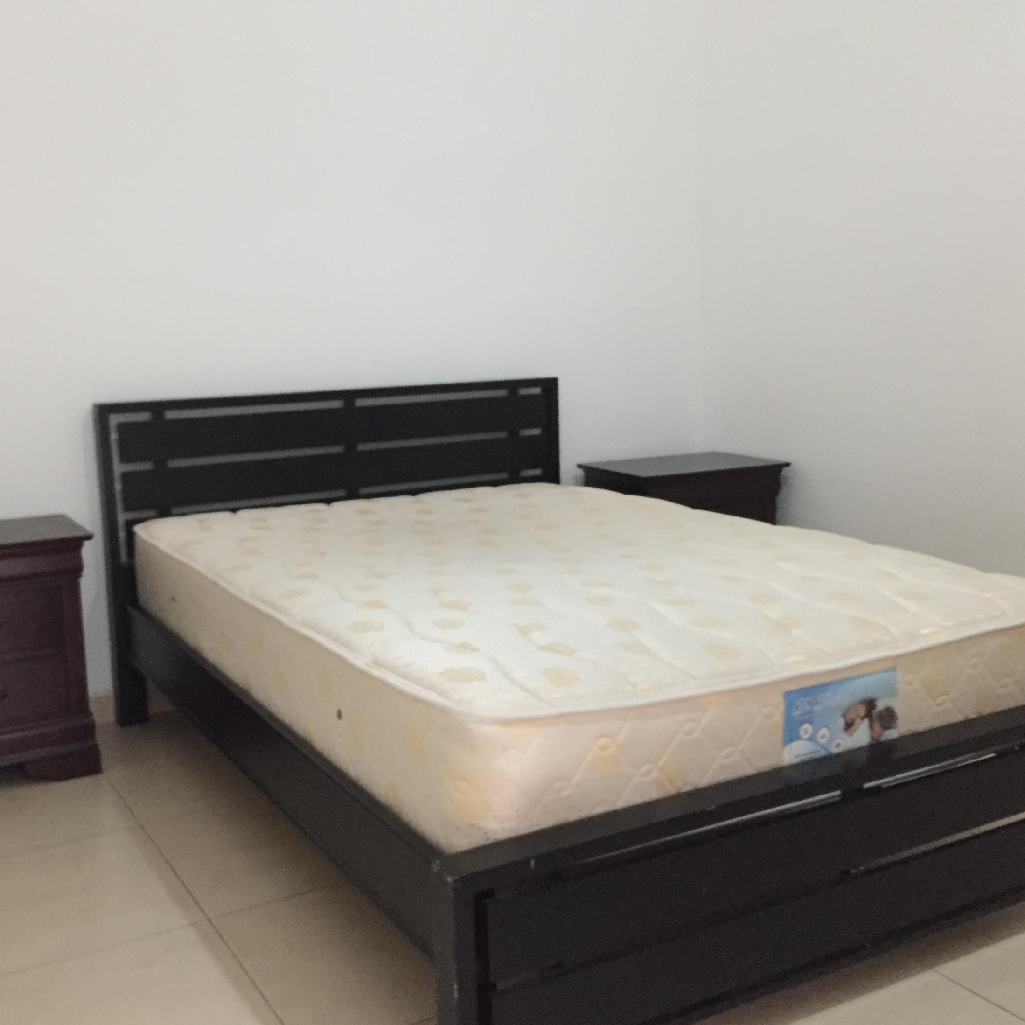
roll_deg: +1.7
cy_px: 519
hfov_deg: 47.1
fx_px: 1173
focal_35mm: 35
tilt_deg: -9.9
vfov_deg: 47.2
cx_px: 440
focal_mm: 4.15
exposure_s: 1/15
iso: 500
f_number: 2.2
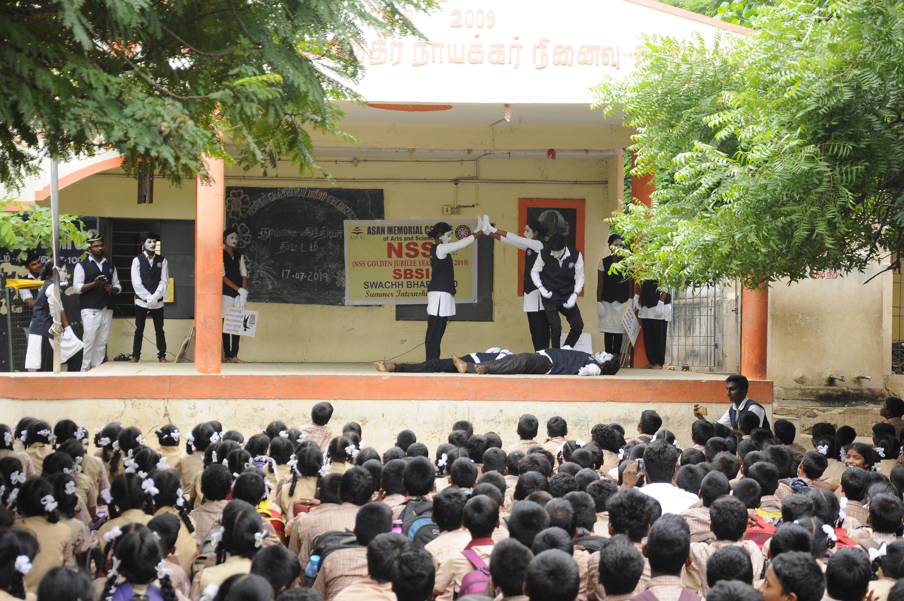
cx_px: 452
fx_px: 2182
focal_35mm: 87
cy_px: 300
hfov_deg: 23.4
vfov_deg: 15.7
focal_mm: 58
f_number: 7.1
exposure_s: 1/100
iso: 400
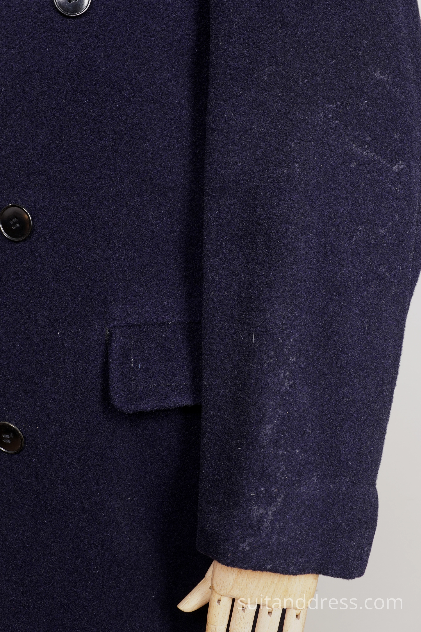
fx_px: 842
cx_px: 210
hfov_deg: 28.1
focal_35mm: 48
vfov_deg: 41.1
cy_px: 316
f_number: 10
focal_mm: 32
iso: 200
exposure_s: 1/1.25
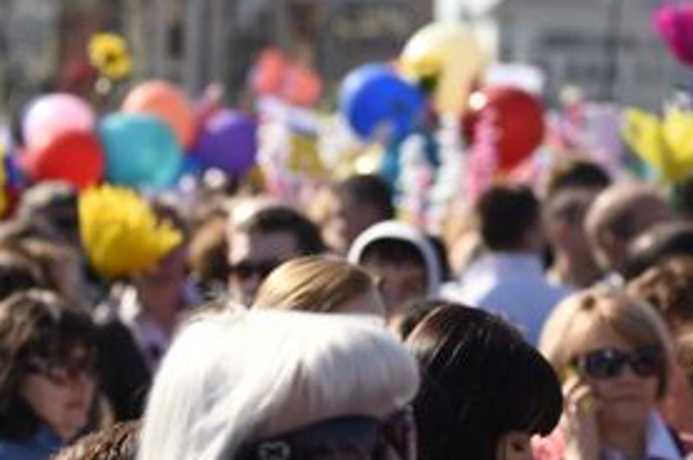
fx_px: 3403
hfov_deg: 11.5
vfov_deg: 7.7
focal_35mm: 177
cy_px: 88
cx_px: 685
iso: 125
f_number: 4
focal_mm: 70
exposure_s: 1/1250
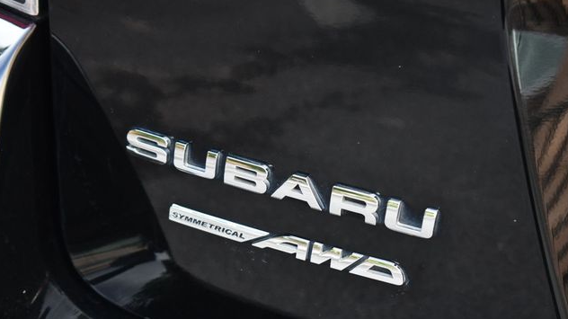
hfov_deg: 24.5
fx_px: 1310
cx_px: 283
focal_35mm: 87
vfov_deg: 13.9
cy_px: 170
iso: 800
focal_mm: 55
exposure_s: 1/160
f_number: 5.6
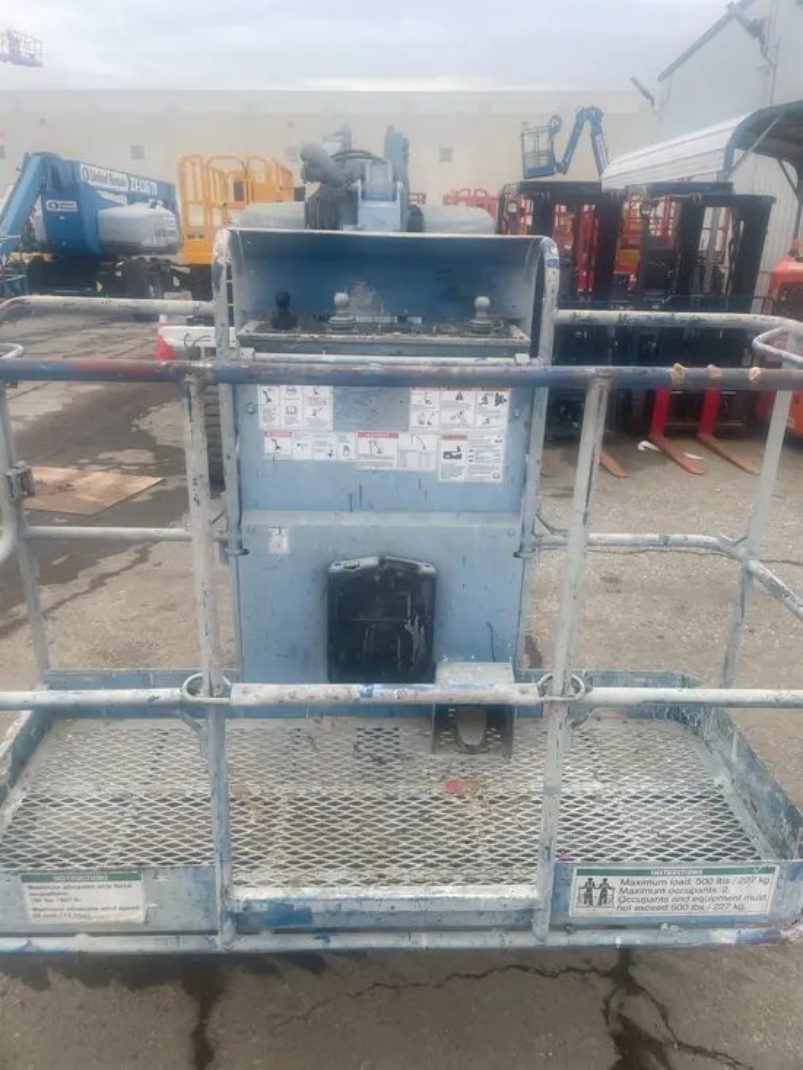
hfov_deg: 53.1
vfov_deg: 67.3
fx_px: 804
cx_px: 402
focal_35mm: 26
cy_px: 535
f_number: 1.6
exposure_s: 1/615
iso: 32
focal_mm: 4.2
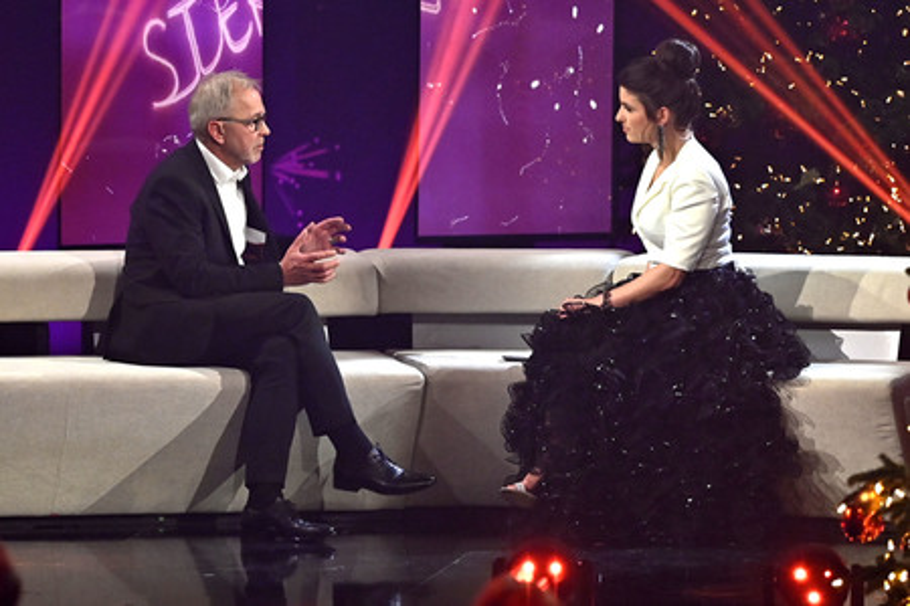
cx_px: 455
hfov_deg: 12.5
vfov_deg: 8.3
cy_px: 303
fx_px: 4171
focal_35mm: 165
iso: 1600
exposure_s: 1/500
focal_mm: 165
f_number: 2.8
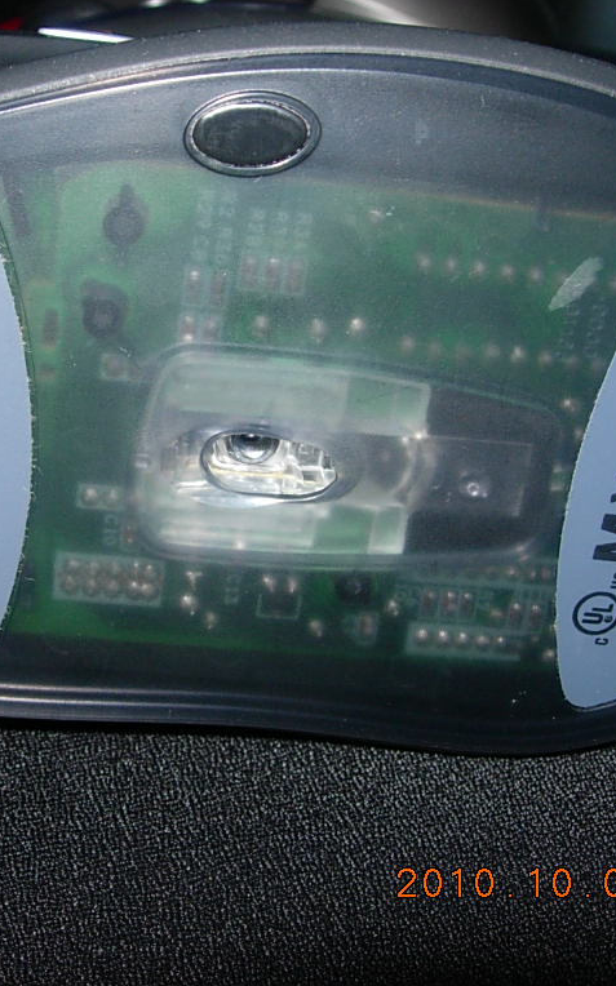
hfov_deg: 23.8
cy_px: 492
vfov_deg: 37.5
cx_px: 200
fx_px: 1452
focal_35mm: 54
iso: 100
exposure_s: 1/64
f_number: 4.8
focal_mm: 7.8
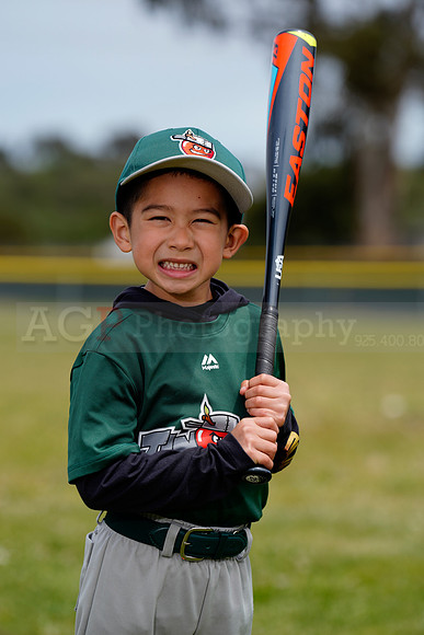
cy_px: 318
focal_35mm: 167
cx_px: 212
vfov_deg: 12.3
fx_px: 2948
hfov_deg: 8.2
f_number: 4.5
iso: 50
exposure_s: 1/320
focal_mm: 167
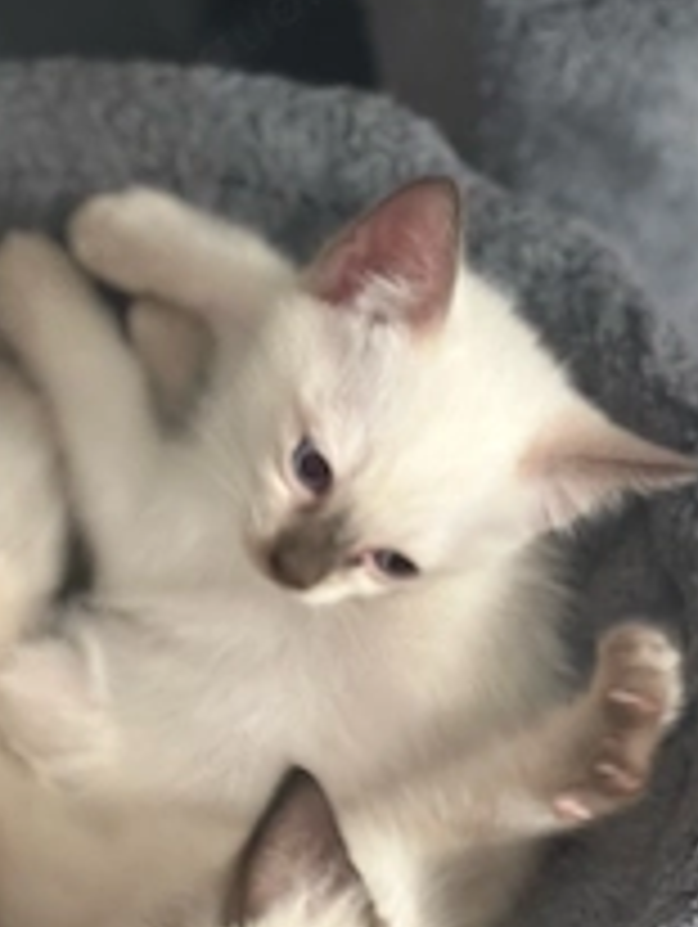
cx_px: 77
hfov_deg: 15.7
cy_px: 729
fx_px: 2495
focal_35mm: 93
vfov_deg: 20.8
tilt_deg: -61.6
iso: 320
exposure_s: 1/33
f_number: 1.78
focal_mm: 6.86
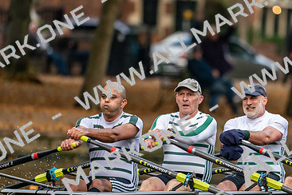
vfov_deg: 2.2
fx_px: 5142
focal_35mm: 634
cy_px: 112
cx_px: 173
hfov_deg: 3.3
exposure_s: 1/2500
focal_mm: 400
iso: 2800
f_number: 4.5
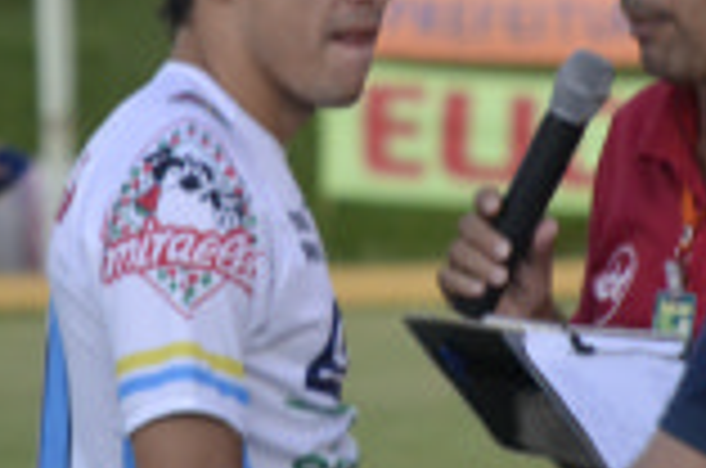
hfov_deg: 3.2
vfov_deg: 2.1
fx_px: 12635
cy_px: 65
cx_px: 360
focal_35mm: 646
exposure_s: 1/125
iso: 2500
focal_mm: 135
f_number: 5.6
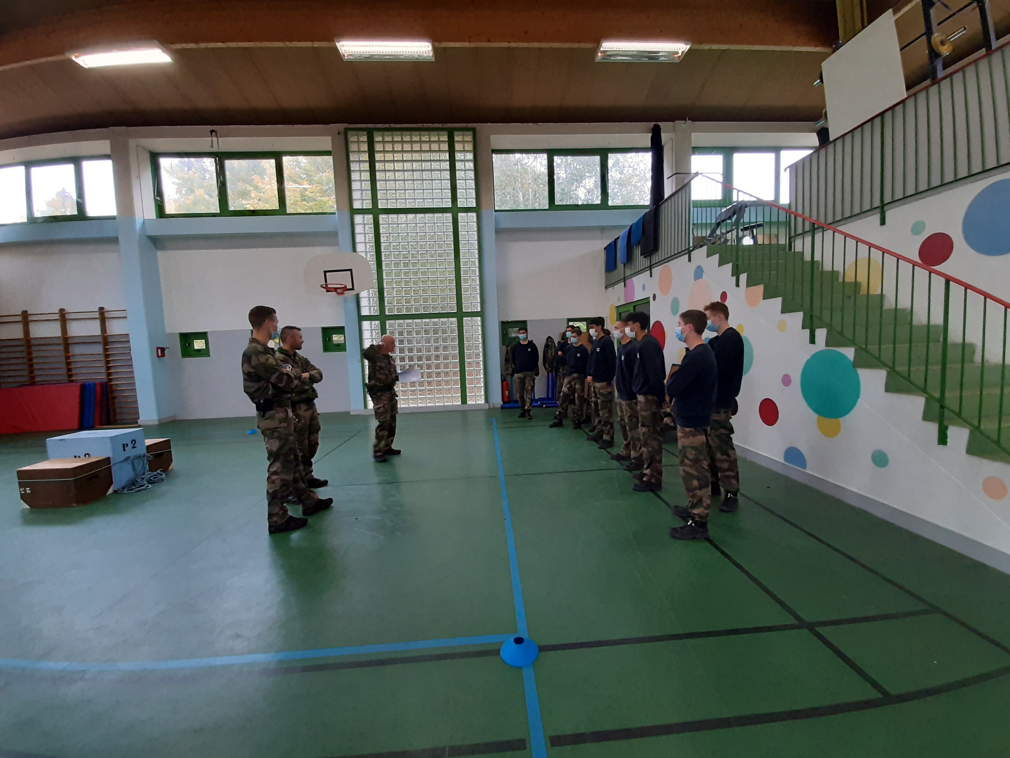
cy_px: 379
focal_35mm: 13
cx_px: 505
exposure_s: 1/33
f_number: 2.2
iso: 200
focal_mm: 1.42
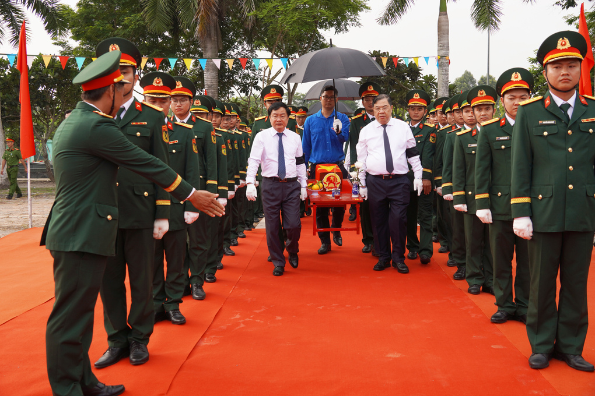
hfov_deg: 47.9
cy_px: 198
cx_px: 298
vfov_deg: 33.0
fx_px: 669
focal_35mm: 40
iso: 100
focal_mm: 27
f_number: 5.6
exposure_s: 1/160
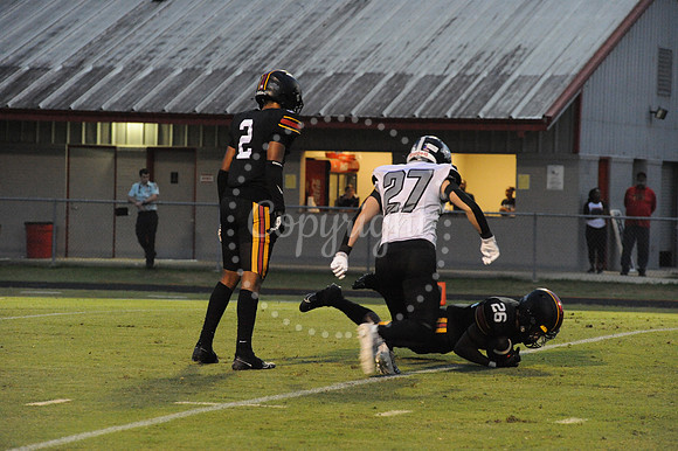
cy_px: 226
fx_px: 3764
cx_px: 339
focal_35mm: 200
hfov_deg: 10.3
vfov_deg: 6.9
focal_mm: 200
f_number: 7.1
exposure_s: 1/250
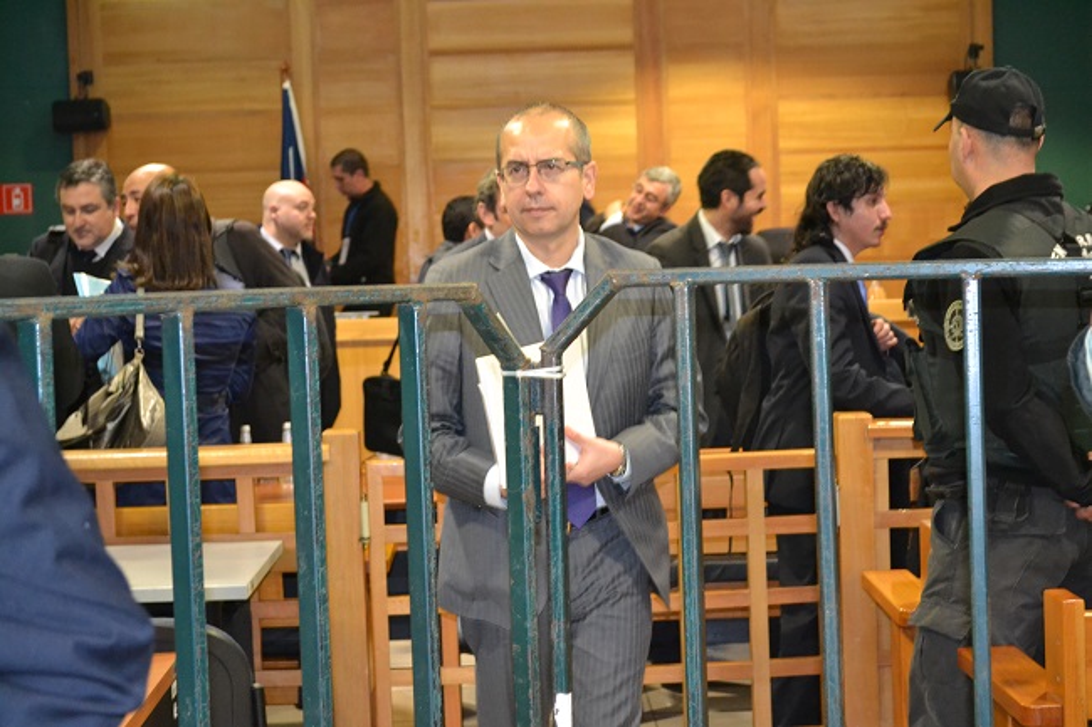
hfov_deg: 29.9
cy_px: 364
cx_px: 546
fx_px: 2047
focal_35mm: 68
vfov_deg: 20.2
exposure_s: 1/60
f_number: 5.3
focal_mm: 45
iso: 3200
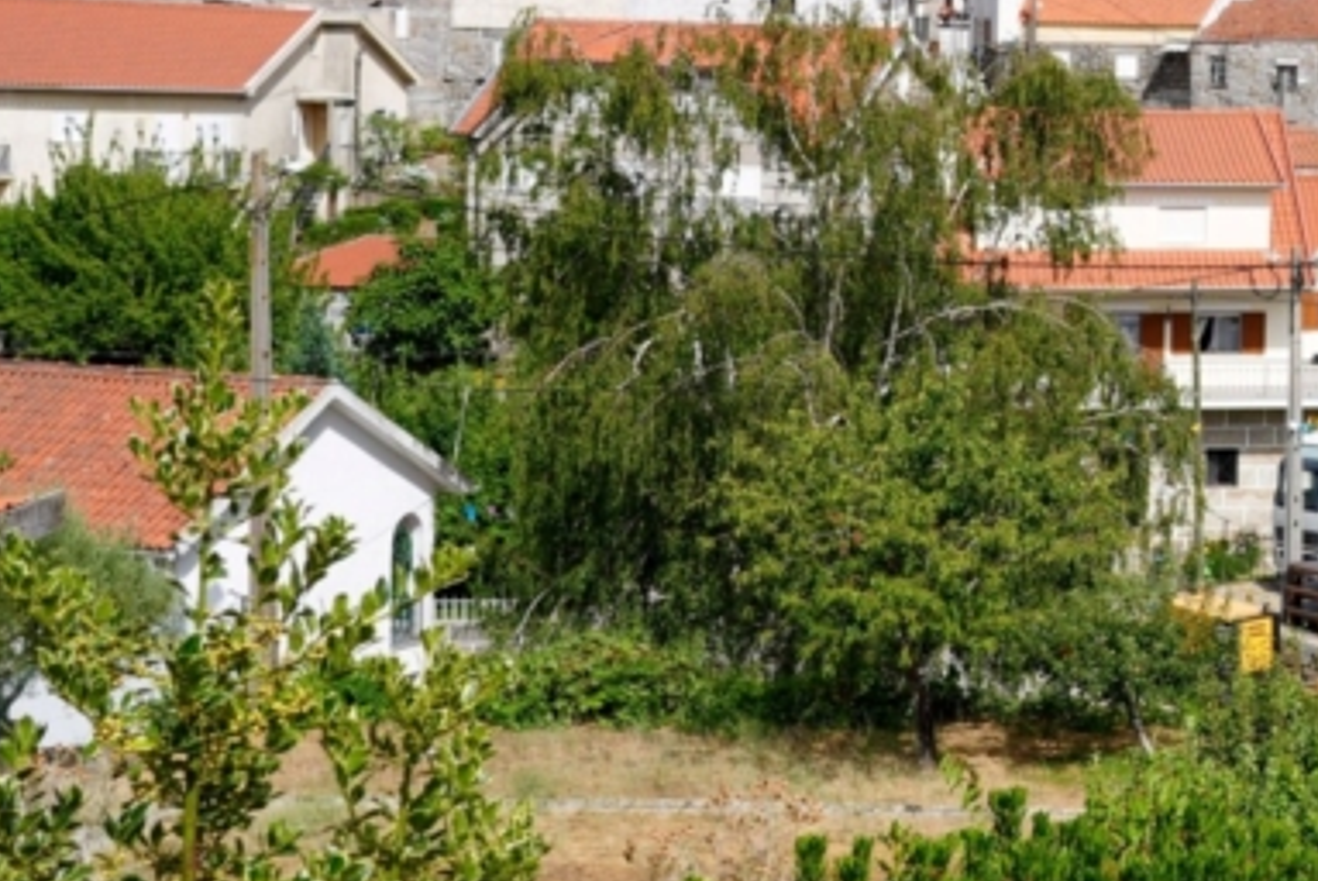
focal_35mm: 86
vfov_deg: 15.8
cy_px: 132
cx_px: 1752
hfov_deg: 21.2
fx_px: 3151
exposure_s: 1/640
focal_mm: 32
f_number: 5.6
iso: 100
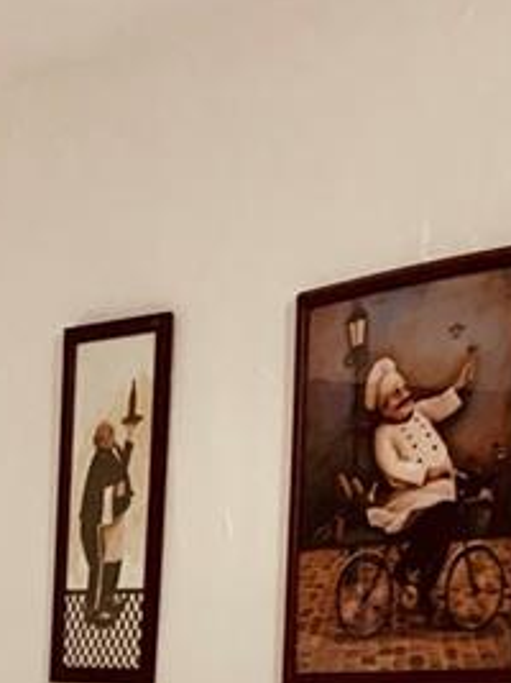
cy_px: 1039
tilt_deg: -8.3
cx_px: -314
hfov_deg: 11.9
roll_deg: -1.0
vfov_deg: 15.5
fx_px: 2305
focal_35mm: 117
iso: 320
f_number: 1.8
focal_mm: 4.25
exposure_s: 1/60
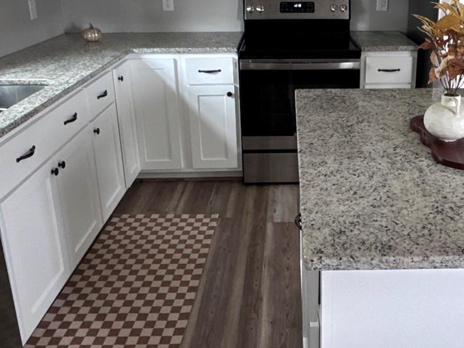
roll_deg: +0.6
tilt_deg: -17.5
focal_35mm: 40
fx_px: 536
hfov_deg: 46.2
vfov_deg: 35.7
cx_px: 303
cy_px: 121
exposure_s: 1/99
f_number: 2.2
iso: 250
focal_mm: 2.22
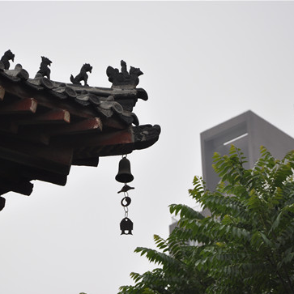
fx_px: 1947
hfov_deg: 8.6
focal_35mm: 203
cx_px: 143
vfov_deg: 8.6
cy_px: 147
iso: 200
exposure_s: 1/250
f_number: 8
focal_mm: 105
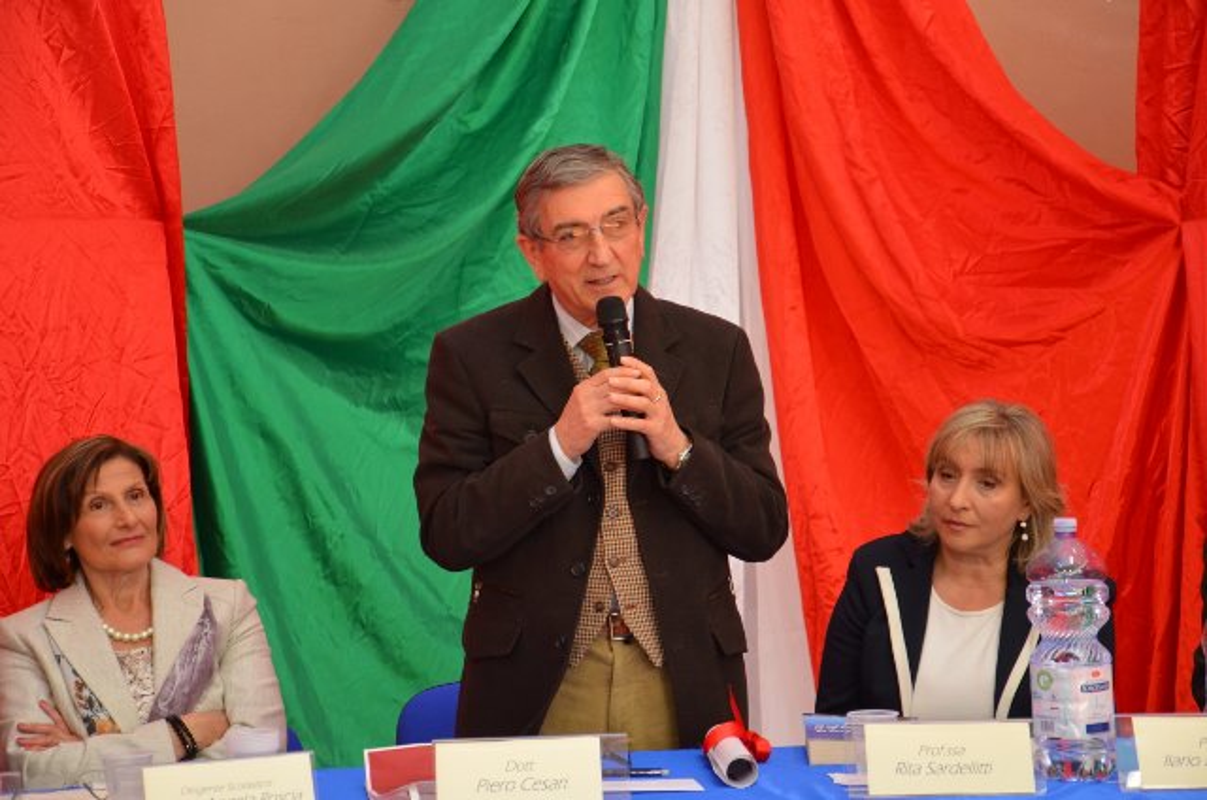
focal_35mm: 105
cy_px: 400
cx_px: 604
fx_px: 3513
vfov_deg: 13.0
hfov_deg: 19.5
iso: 1250
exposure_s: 1/60
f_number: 5.3
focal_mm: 70
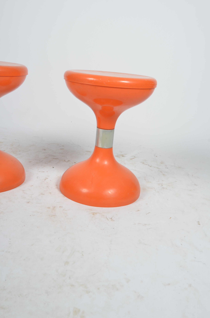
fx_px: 316
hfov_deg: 36.7
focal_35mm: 36
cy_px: 159
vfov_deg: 53.2
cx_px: 105
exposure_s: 1/125
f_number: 11
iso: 100
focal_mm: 24
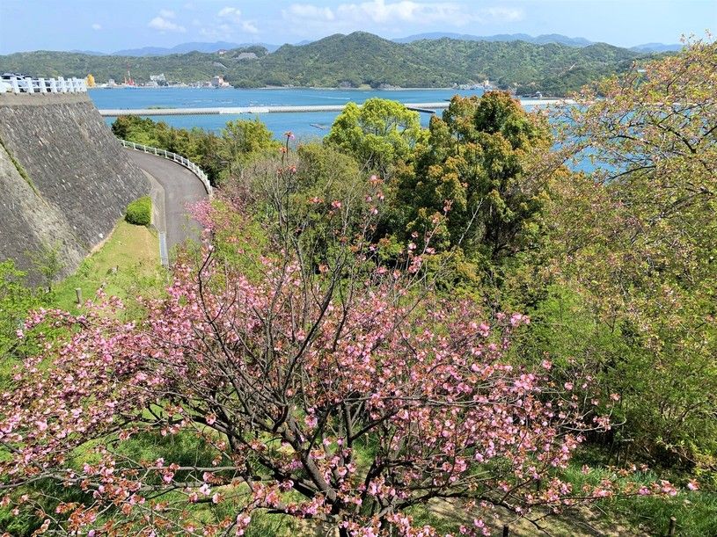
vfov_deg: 53.1
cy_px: 268
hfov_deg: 67.3
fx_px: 538
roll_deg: -0.9
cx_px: 358
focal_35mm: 26
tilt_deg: -19.7
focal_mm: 4.25
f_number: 1.8
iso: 25
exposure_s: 1/1266
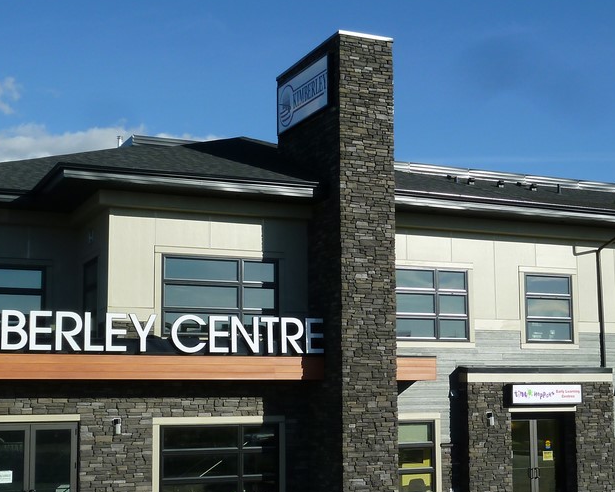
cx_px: 396
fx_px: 1074
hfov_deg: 31.8
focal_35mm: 59
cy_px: 260
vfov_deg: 25.8
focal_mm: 5.5
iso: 80
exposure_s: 1/640
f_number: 3.6
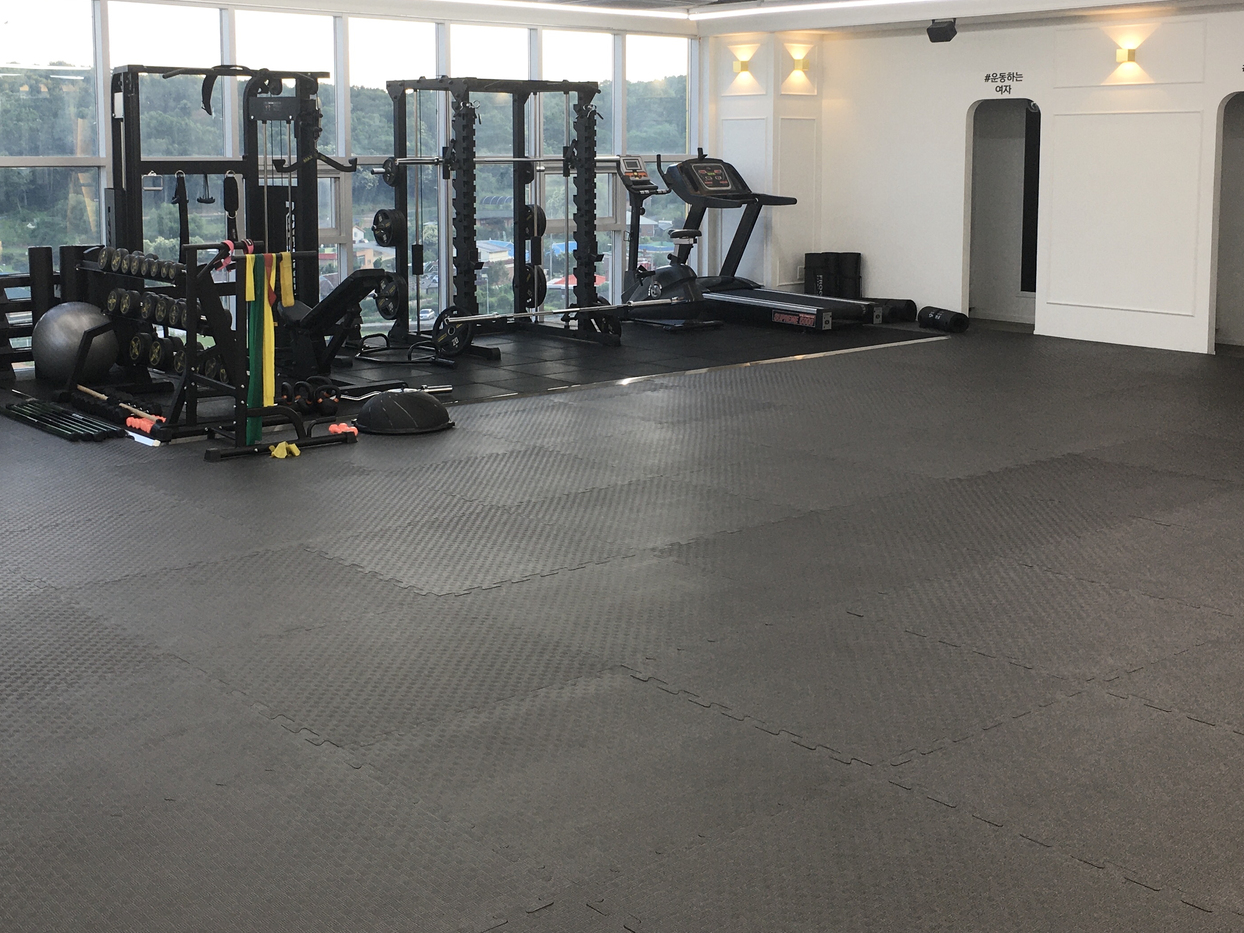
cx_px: 605
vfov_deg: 34.0
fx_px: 1509
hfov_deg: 44.8
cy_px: 312
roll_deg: +0.2
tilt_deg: -4.4
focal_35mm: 42
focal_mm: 4.15
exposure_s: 1/40
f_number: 2.2
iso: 25
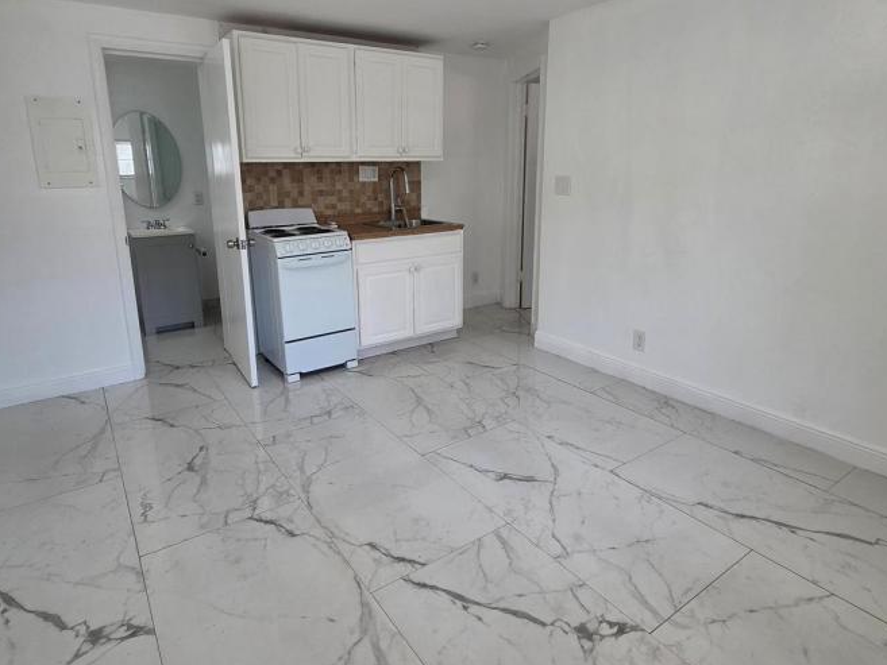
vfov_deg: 68.4
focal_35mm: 19
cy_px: 290
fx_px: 487
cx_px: 419
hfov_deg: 84.6
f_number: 2.2
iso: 100
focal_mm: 2.2
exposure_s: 1/120
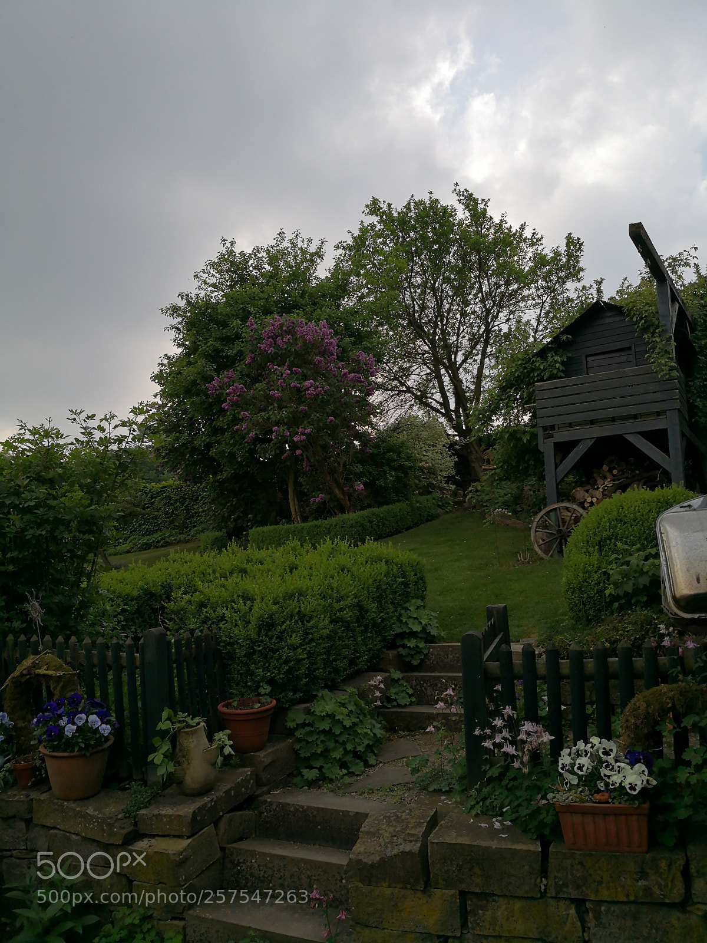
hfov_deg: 51.4
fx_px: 735
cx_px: 354
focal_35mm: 27
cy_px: 472
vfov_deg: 65.3
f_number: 1.6
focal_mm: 3.95
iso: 50
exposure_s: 1/1560
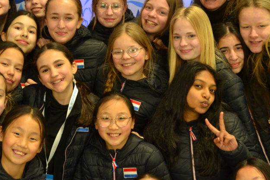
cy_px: 50
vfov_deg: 15.5
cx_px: 90
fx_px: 660
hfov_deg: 23.0
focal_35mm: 88
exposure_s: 1/60
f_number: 5
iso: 1600
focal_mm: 36
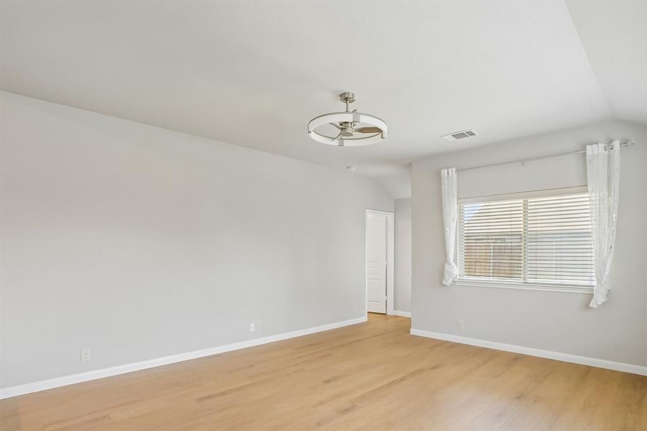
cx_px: 324
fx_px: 269
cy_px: 216
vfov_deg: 77.3
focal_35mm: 15
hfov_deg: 100.4
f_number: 8
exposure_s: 1/30
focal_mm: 10
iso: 400
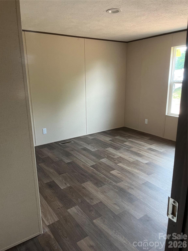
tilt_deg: -14.1
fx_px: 188
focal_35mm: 26
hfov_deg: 53.1
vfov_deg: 67.3
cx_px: 94
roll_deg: +0.7
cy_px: 126
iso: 160
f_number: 1.6
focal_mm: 5.1
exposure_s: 1/60
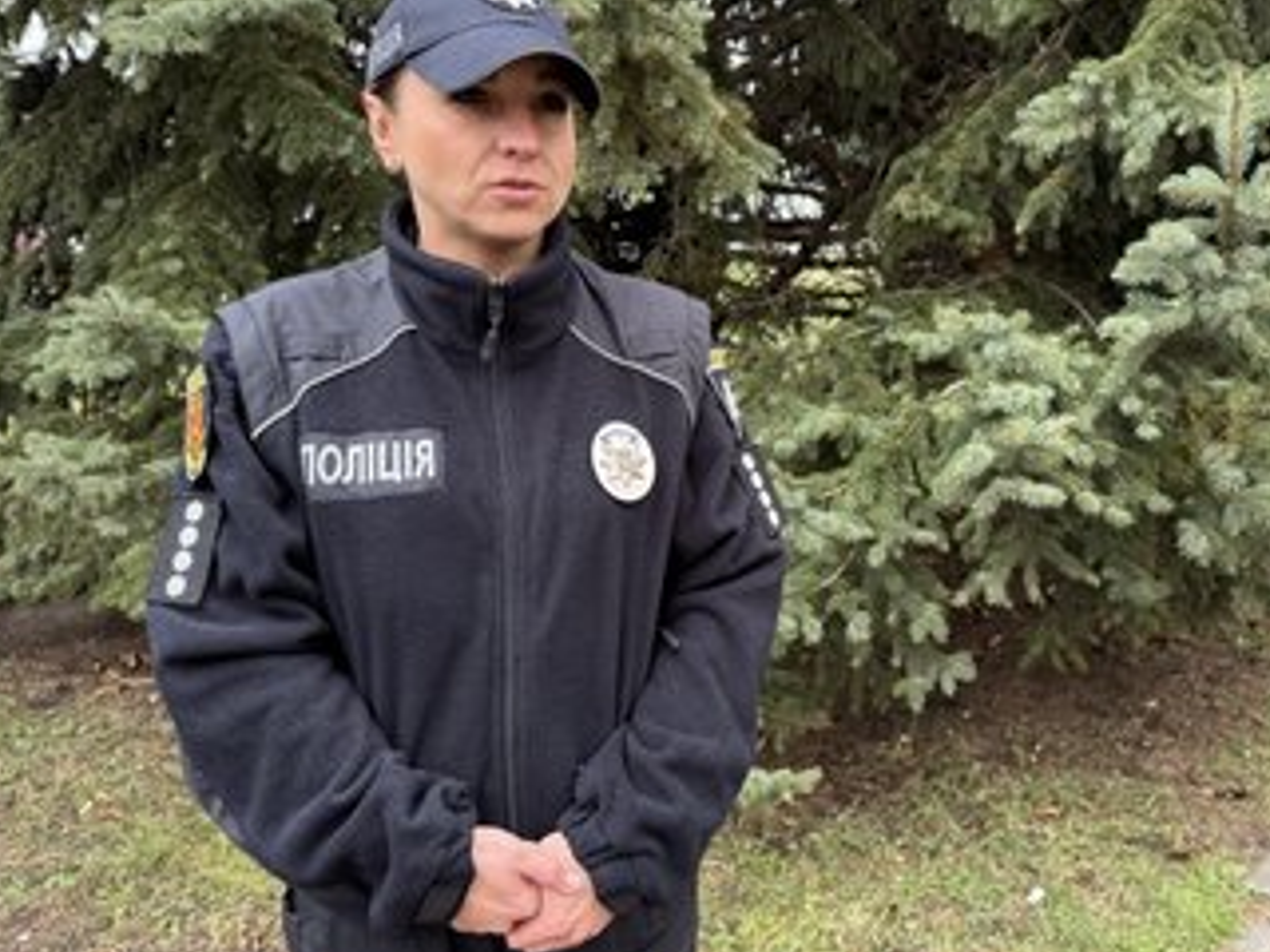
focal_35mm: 30
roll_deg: -0.3
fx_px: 1101
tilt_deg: -9.8
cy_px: 401
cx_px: 742
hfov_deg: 59.6
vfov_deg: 46.6
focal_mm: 6.76
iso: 160
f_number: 1.78
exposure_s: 1/121
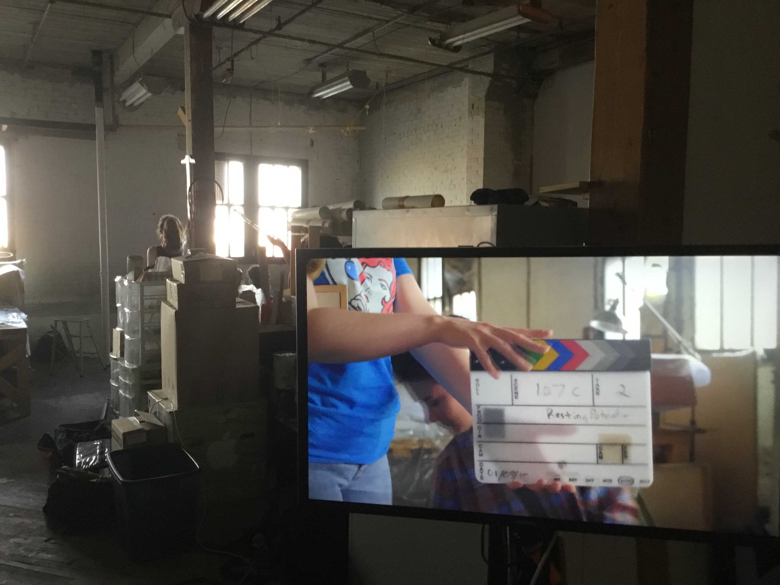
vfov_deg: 45.4
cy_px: 292
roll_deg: -0.6
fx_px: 699
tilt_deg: -7.0
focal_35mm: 31
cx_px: 390
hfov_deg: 58.4
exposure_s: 1/24
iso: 200
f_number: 2.4
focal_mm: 3.3
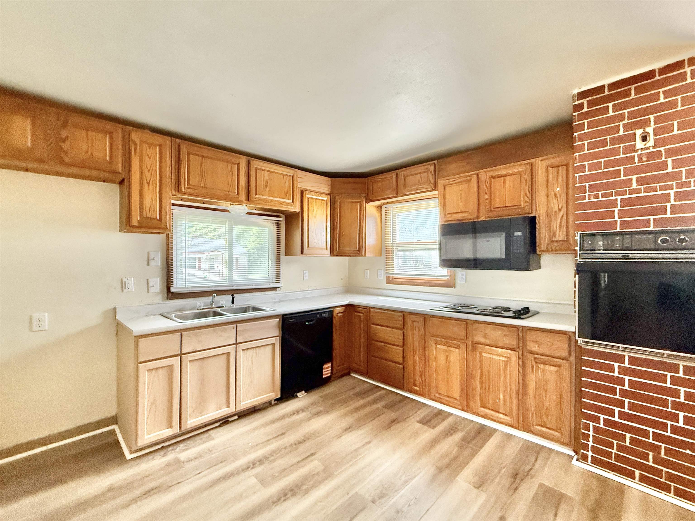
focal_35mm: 14
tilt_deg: +2.4
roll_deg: -1.6
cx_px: 348
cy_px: 260
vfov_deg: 85.7
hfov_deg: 102.1
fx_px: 281
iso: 250
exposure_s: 1/99
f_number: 2.2
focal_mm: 2.22
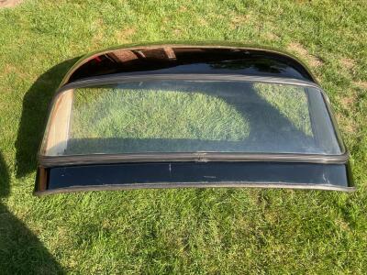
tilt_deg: -49.8
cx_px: 184
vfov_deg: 48.2
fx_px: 307
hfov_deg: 61.7
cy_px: 138
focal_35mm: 29
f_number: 1.8
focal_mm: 3
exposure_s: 1/419
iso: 16
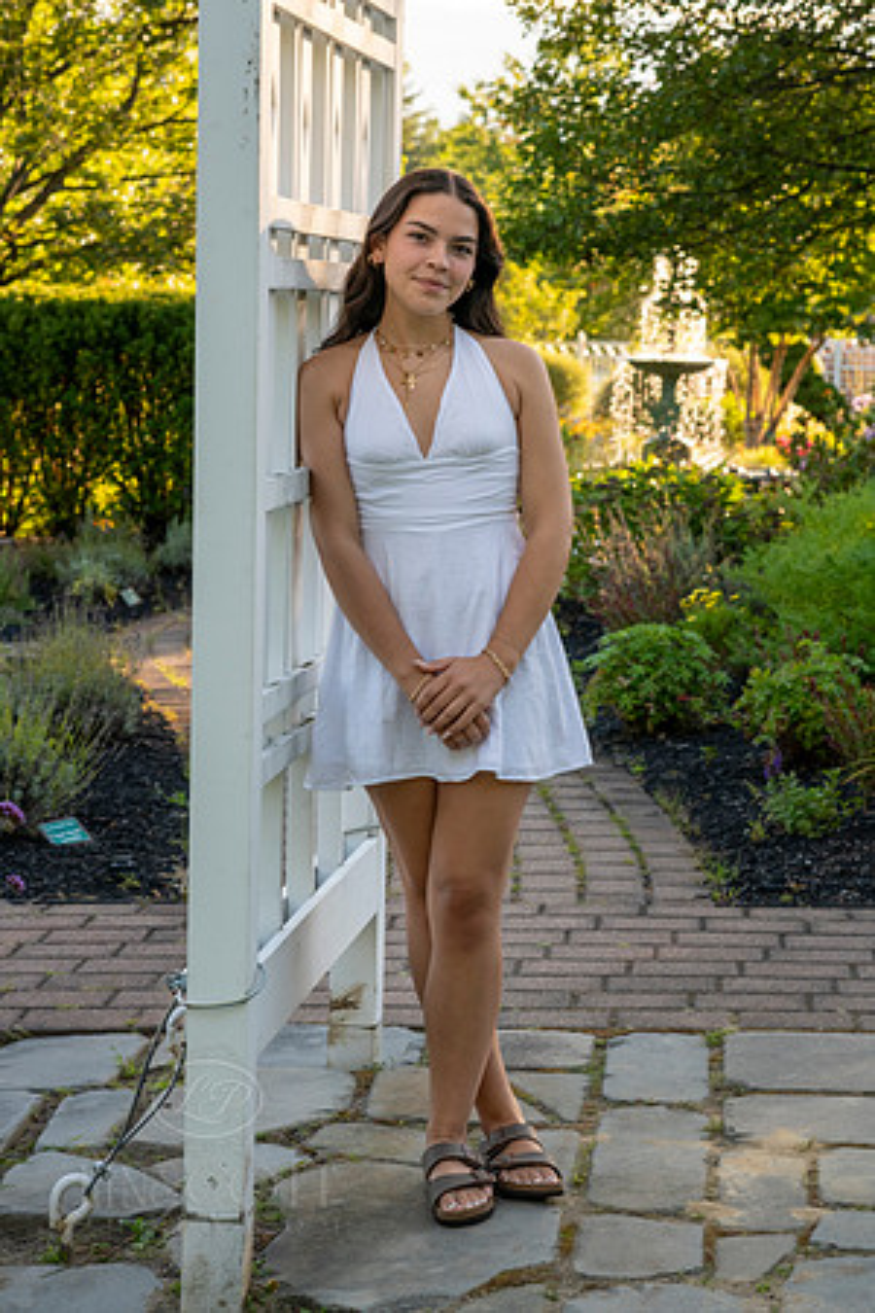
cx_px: 438
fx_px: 3099
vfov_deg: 23.9
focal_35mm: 85
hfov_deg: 16.1
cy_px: 656
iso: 500
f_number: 8
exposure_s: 1/250
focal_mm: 85
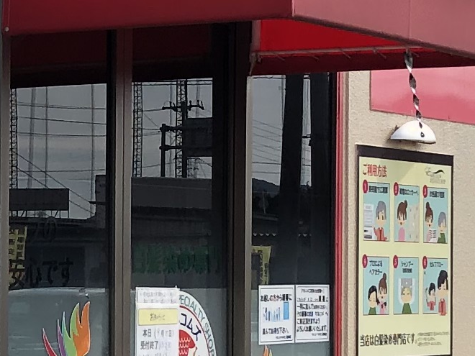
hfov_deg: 11.3
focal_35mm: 171
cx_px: -152
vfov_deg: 8.7
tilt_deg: -0.7
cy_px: 293
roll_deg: +0.1
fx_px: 2346
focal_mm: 3.99
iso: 20
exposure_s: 1/1473
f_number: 1.8
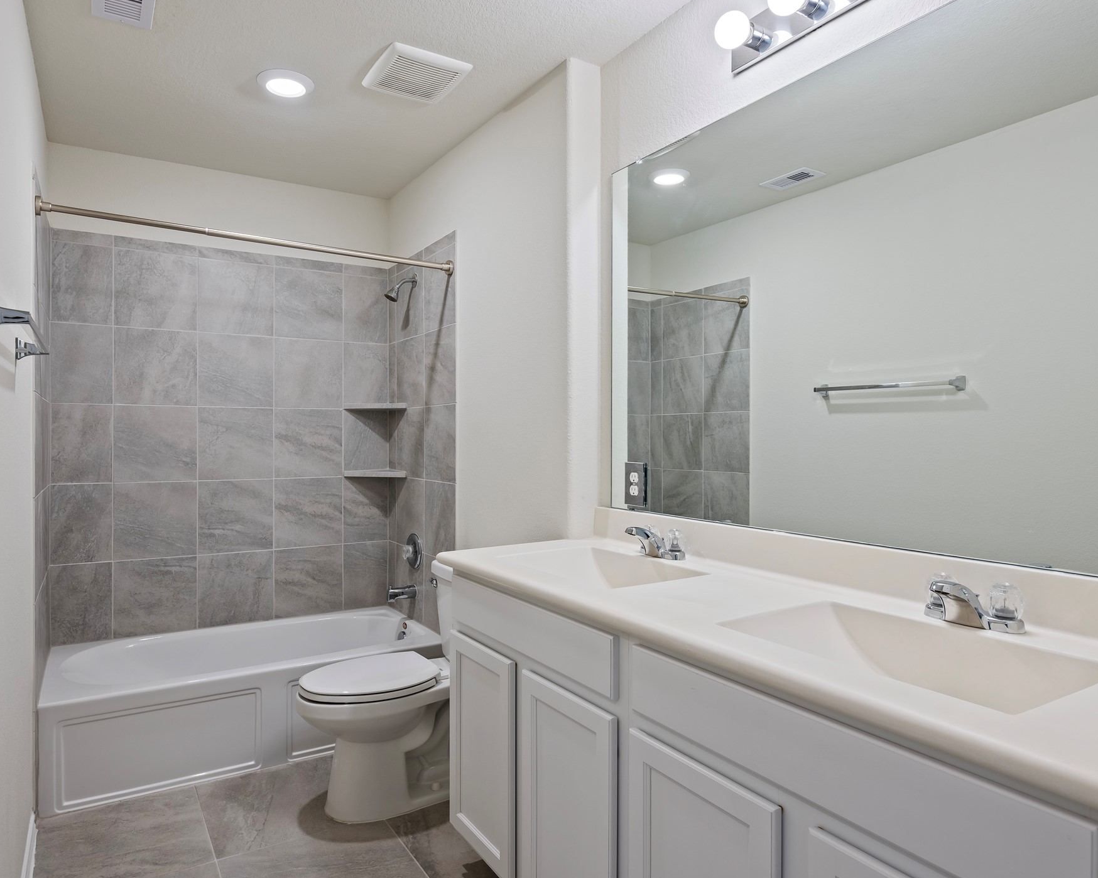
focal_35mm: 21
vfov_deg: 65.5
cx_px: 516
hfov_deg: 77.6
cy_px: 440
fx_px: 682
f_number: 6.3
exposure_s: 1/3
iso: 125
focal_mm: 18
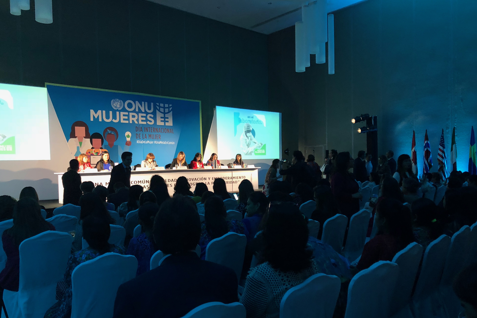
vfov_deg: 42.3
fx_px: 411
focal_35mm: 31
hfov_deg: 60.3
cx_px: 234
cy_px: 178
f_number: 1.8
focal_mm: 3.99
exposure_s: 1/17
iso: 80
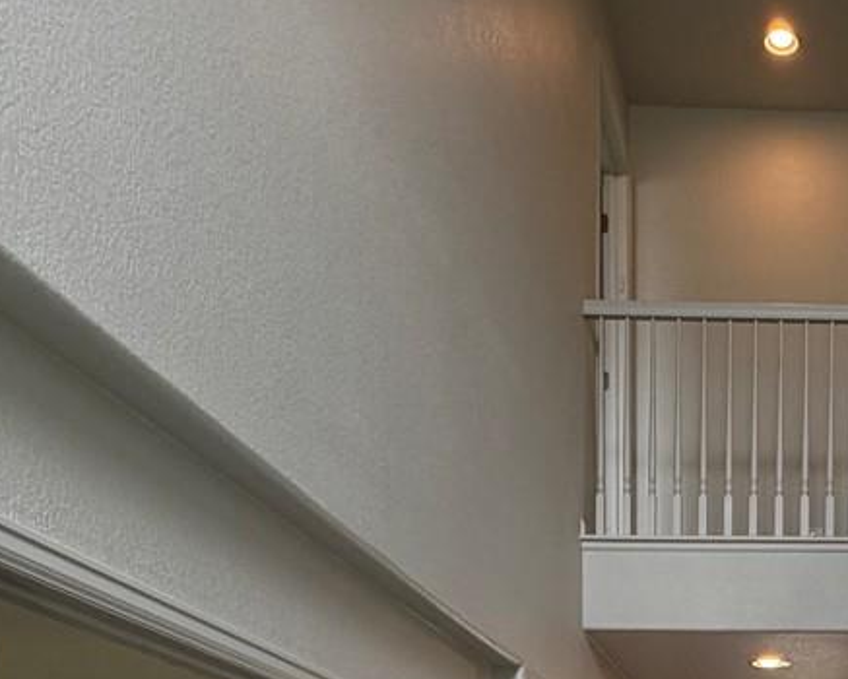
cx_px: 887
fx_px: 1255
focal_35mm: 50
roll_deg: +0.0
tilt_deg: -2.5
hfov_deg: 33.5
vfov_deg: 24.8
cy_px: 962
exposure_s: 1/120
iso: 80
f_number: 2.2
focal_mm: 2.22
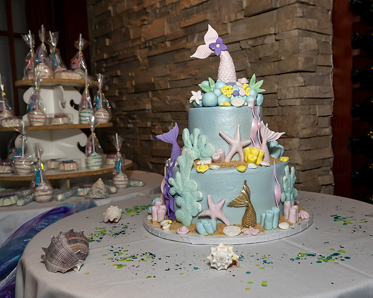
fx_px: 395
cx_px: 237
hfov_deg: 49.9
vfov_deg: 41.3
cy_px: 150
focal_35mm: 36
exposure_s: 1/250
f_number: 5
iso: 800
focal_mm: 20
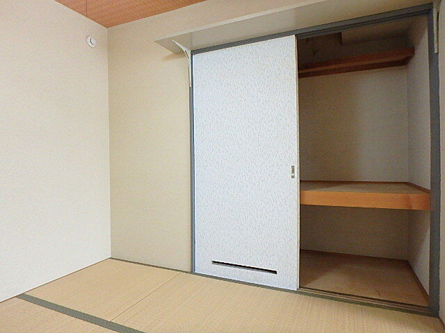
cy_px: 166
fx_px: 270
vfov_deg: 63.4
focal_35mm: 21
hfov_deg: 79.0
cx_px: 222
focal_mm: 3.7
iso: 800
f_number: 3.5
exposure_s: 1/30
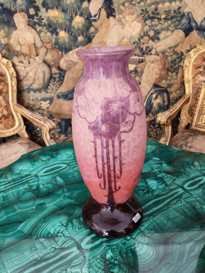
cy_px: 136
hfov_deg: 51.4
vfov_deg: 65.3
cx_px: 102
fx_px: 213
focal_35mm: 27
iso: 2000
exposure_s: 1/33
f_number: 1.9
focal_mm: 6.12
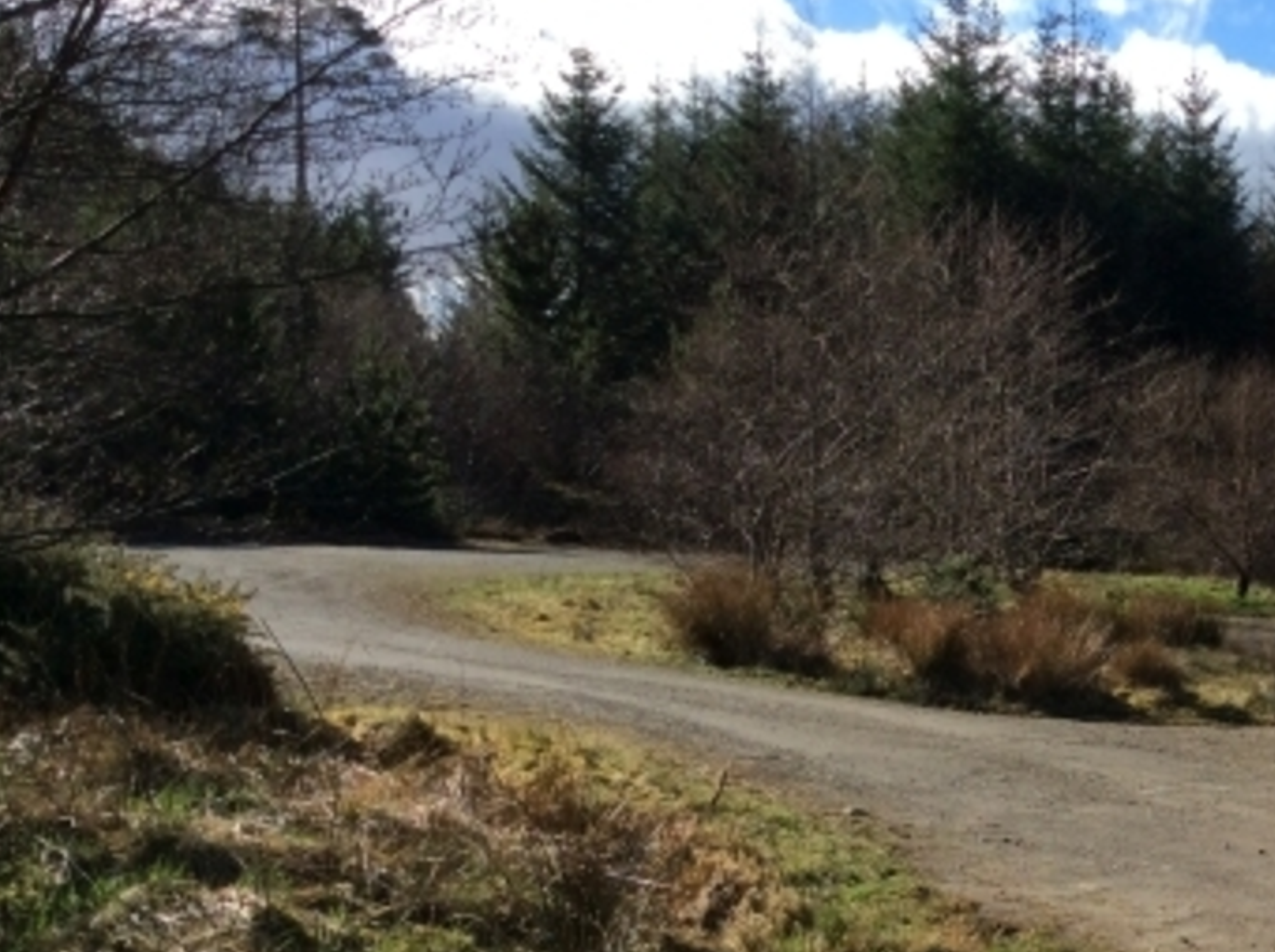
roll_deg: -0.6
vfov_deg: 23.9
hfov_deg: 30.1
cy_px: 588
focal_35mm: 61
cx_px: 1199
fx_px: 2244
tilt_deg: -0.7
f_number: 2.4
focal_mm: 3.3
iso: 32
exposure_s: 1/1244
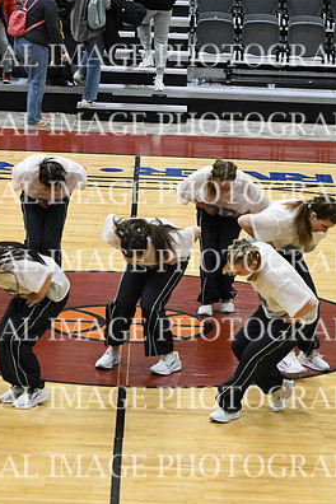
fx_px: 2520
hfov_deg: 7.6
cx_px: 148
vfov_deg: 11.4
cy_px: 227
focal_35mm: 180
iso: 3200
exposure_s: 1/250
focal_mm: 82
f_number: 4
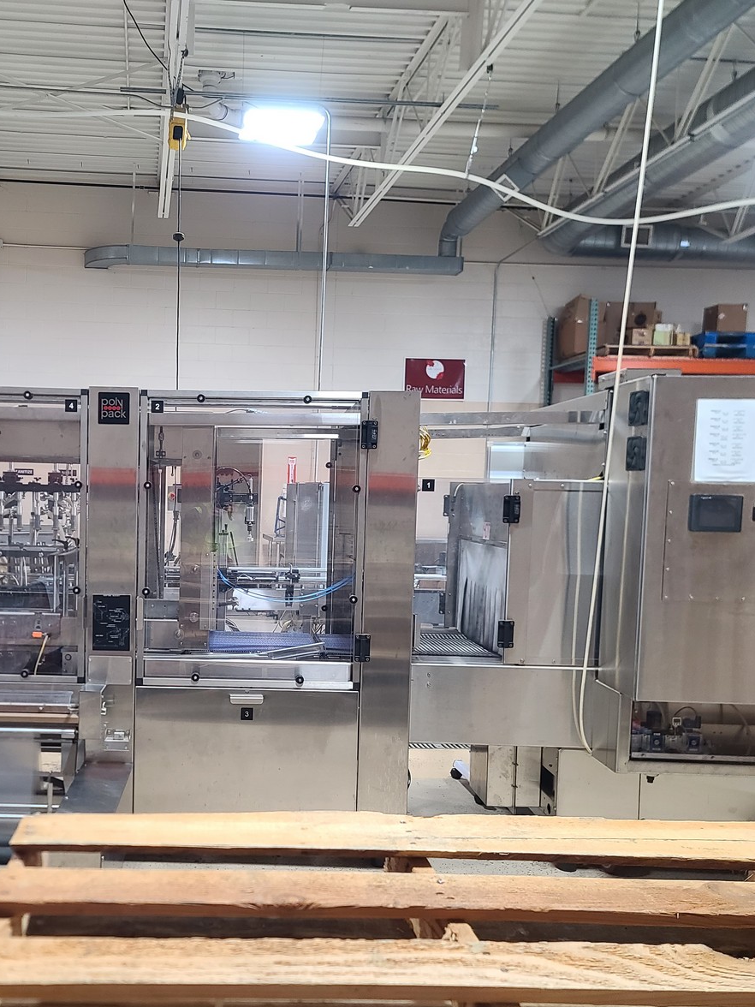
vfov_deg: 53.9
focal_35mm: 34
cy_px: 548
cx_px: 243
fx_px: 989
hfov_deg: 41.2
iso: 200
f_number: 1.8
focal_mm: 7
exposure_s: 1/60
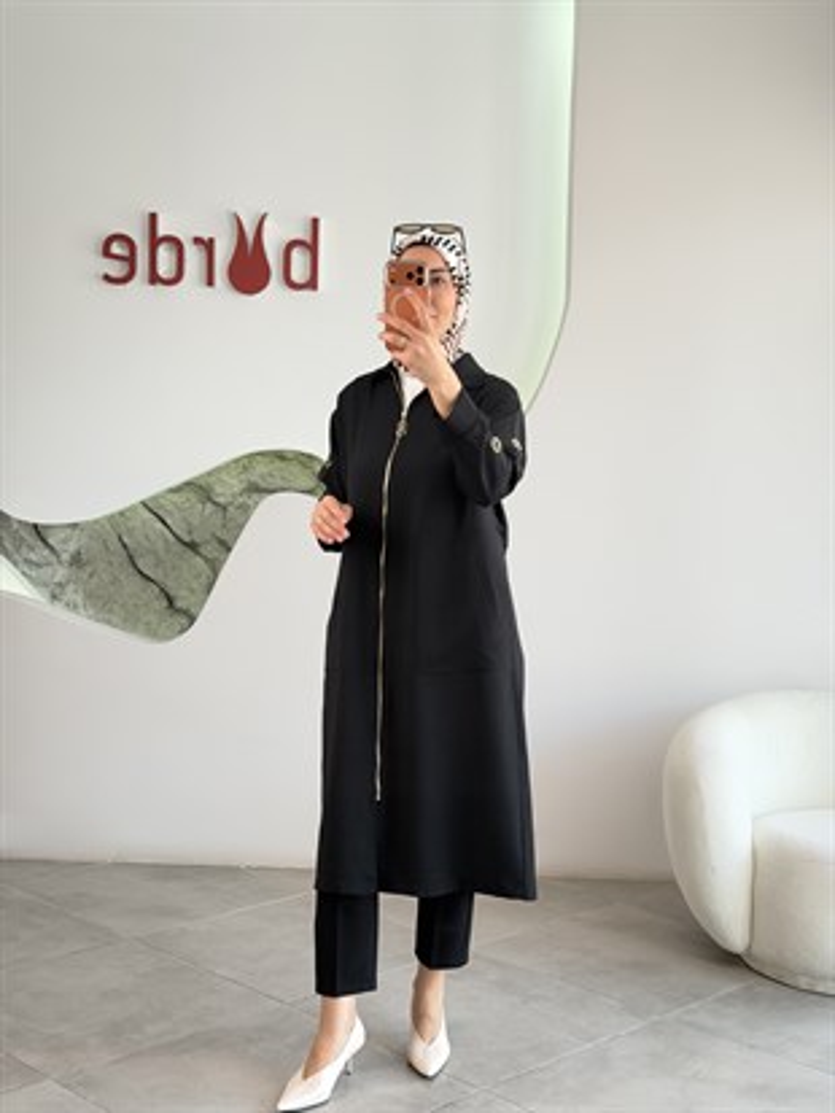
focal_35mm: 48
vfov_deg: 39.6
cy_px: 556
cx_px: 418
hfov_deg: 30.3
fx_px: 1543
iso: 50
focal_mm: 6.76
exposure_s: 1/126
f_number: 1.78
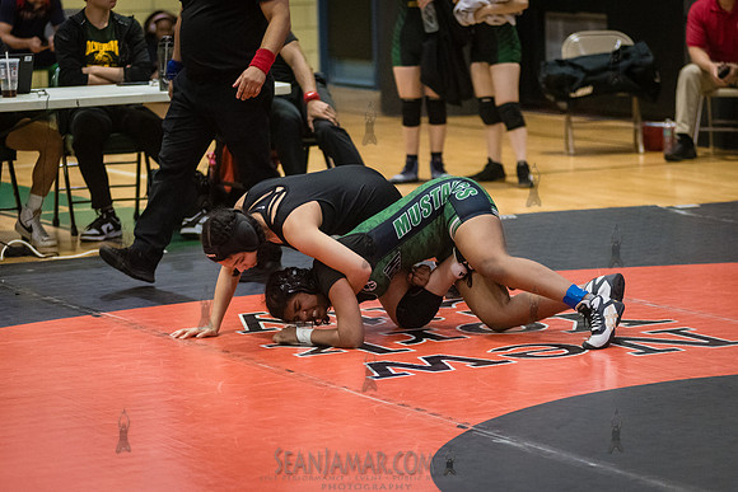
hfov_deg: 14.7
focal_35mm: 140
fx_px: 2868
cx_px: 361
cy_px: 259
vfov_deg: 9.8
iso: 8000
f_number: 2.8
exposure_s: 1/800
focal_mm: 120
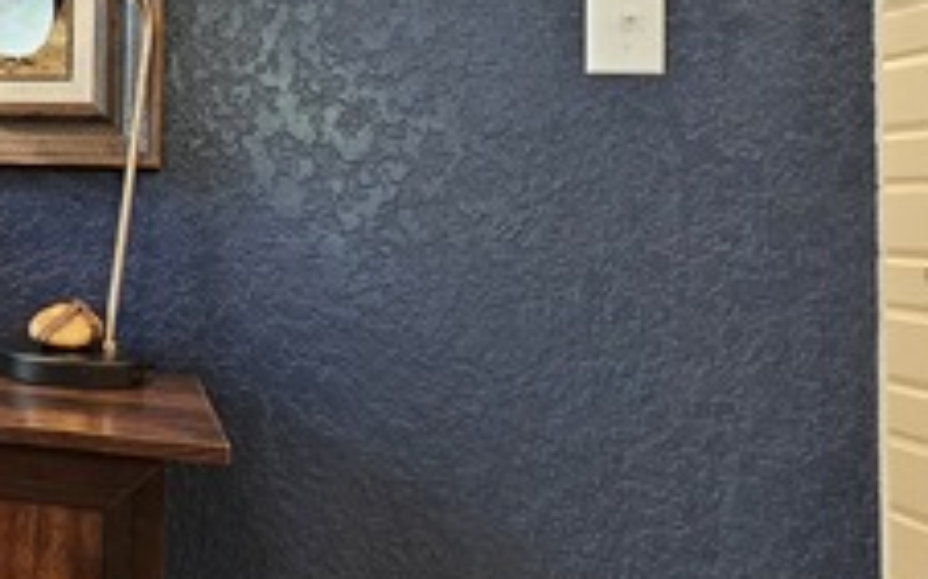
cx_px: -164
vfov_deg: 31.8
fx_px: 986
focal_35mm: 39
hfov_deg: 38.5
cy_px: 111
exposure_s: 1/30
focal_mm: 2.2
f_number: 2.2
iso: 320
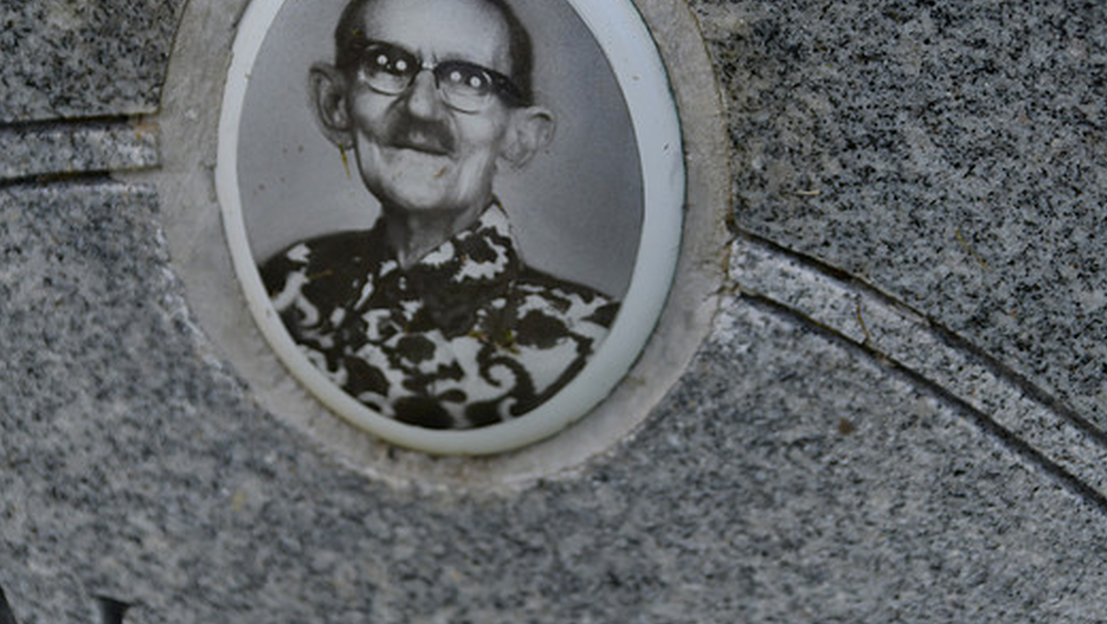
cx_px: 564
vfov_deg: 5.2
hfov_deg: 9.1
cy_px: 246
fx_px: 6930
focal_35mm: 236
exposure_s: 1/500
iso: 200
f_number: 7.1
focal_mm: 135
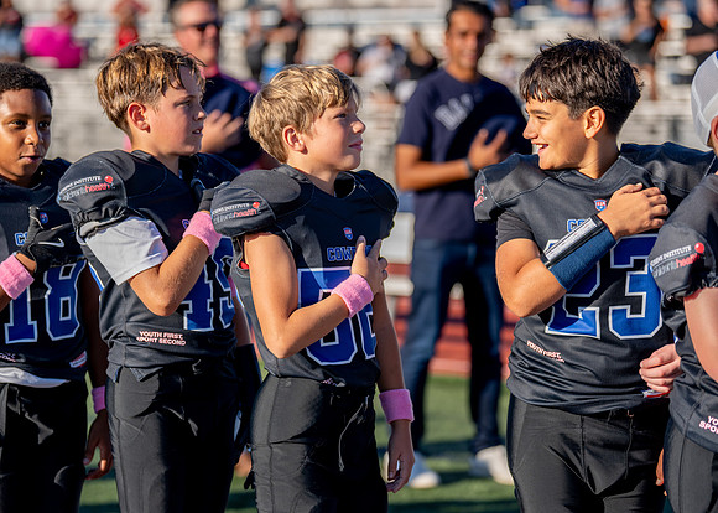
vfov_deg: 12.8
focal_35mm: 112
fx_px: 2289
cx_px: 312
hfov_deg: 17.8
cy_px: 270
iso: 160
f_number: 2.8
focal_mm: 101
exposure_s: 1/2000
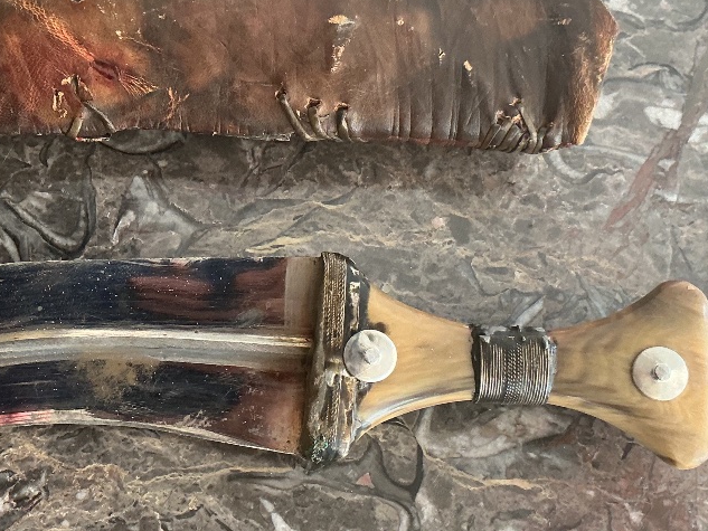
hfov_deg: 34.3
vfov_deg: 26.6
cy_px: 263
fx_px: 1125
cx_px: 193
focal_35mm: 55
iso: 100
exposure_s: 1/60
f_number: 1.8
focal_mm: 3
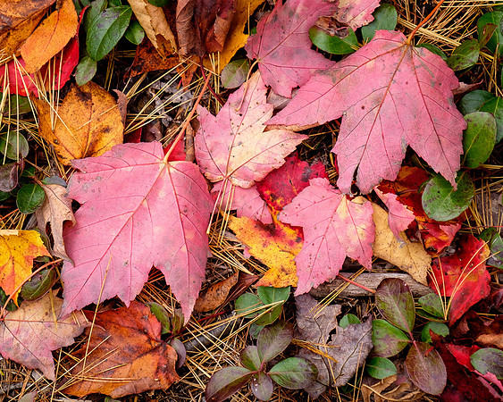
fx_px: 1760
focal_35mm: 118
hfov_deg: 16.3
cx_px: 288
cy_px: 201
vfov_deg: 13.0
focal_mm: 70.2
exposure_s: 1/250
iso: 640
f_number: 6.4
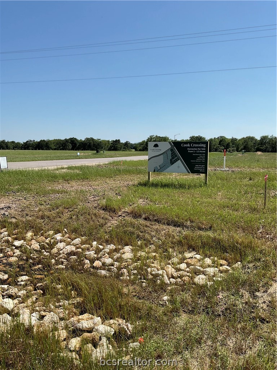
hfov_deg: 48.2
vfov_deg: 61.7
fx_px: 309
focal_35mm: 29
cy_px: 185
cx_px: 138
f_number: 1.8
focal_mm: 3
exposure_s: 1/2427
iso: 16
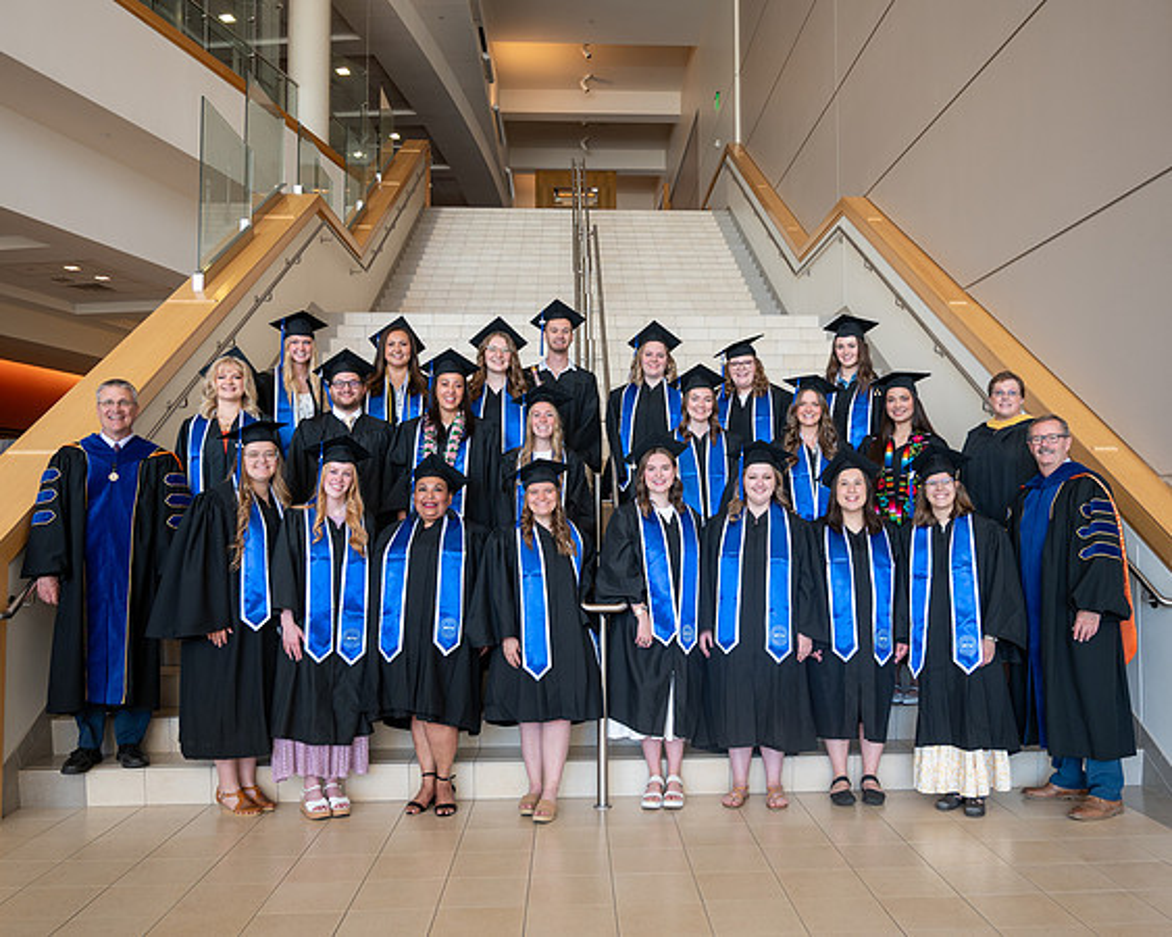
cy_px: 470
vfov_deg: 47.0
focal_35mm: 31
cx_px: 638
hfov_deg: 57.0
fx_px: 1077
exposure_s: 1/30
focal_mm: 24
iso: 250
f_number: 4
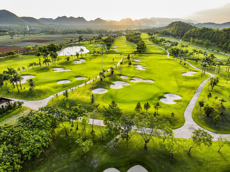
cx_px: 115
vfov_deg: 56.8
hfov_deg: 71.6
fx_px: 159
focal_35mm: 24
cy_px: 86
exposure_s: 1/100
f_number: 2.8
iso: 200
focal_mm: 12.29
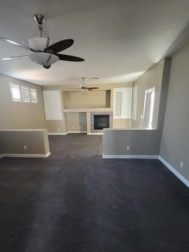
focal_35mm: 18
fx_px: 131
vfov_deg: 86.6
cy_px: 152
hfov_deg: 71.5
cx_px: 88
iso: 800
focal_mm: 2.2
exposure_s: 1/24
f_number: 2.2
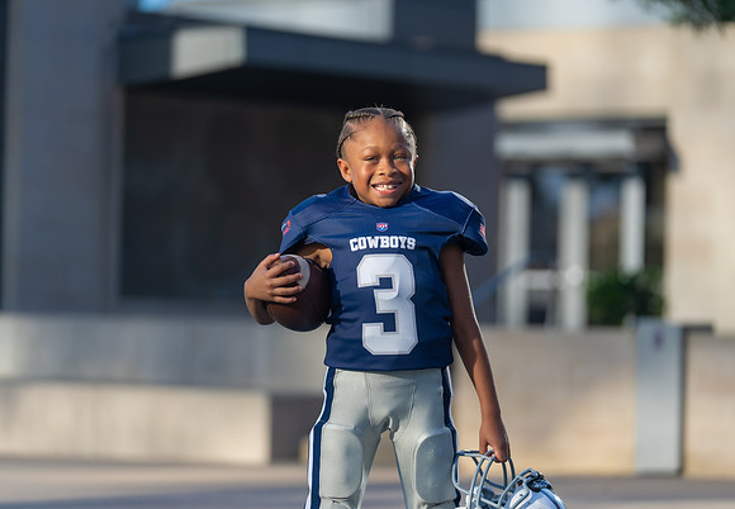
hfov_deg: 13.6
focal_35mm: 149
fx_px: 3071
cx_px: 383
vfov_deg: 9.5
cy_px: 254
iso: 100
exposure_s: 1/800
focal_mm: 142
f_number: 2.8
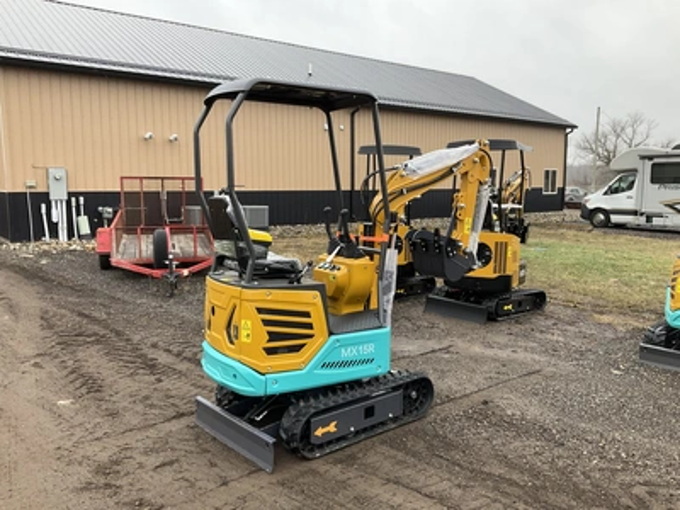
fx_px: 570
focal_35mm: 29
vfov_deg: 48.2
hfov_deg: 61.7
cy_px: 255
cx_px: 340
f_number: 1.8
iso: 25
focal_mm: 3
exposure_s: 1/265
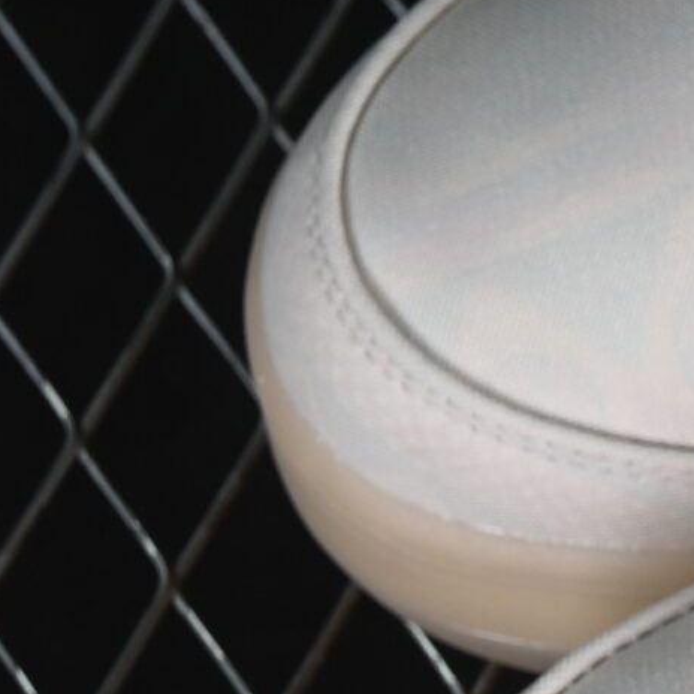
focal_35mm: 352
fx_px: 7984
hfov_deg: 4.8
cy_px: 357
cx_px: 1762
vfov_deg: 5.0
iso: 160
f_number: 7.1
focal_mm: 50
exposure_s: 1/80
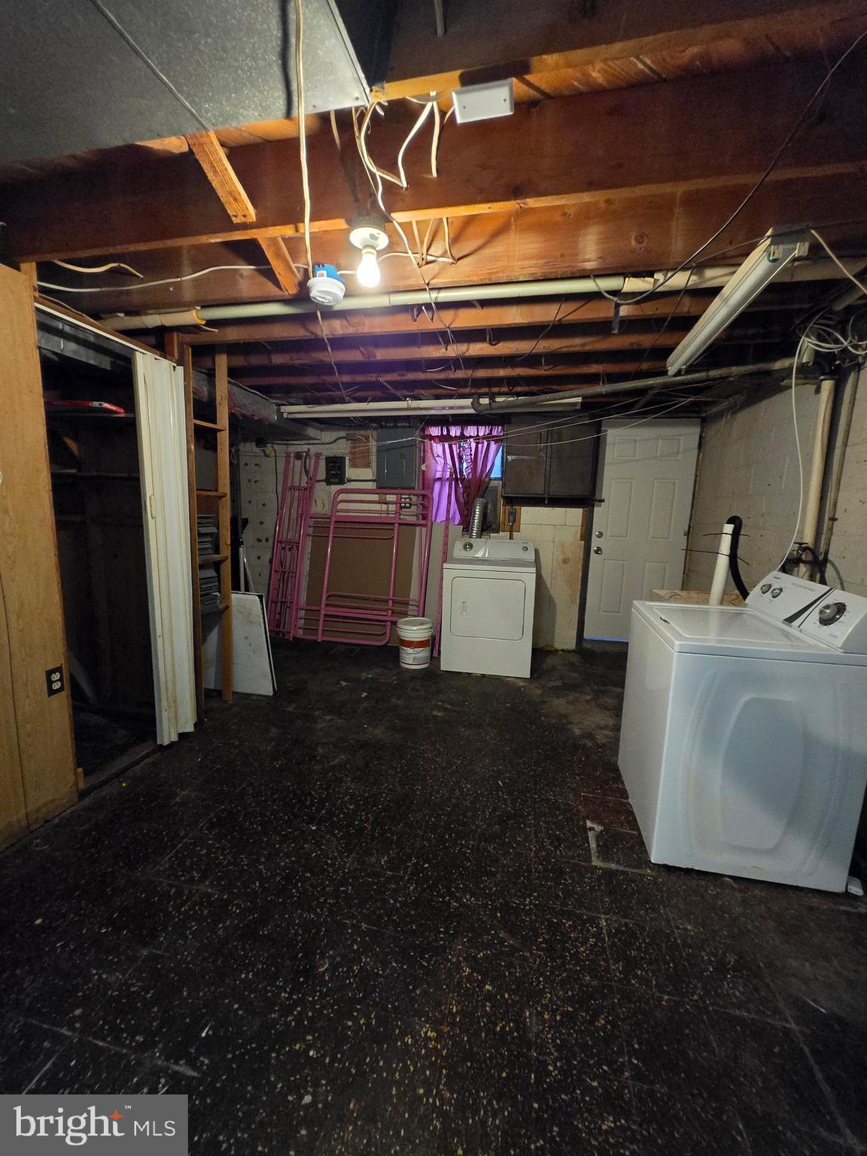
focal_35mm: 13
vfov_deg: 106.2
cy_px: 578
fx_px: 434
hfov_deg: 89.9
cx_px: 434
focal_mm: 1.7
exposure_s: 1/30
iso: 1250
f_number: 2.2
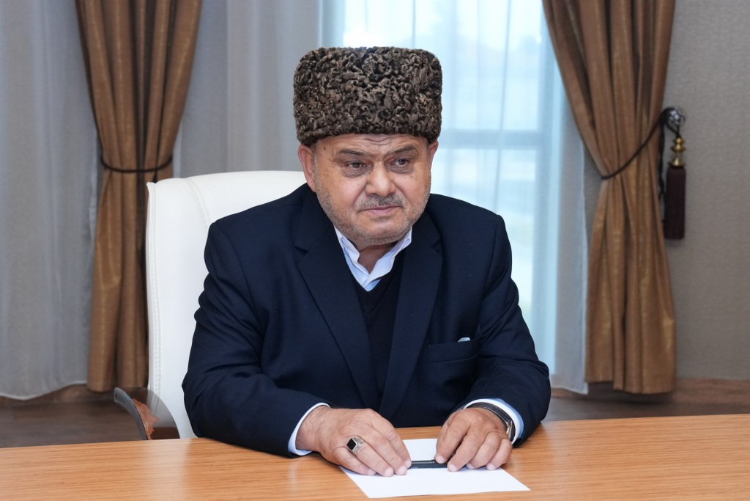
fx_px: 1625
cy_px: 250
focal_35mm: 78
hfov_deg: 26.0
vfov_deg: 17.5
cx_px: 375
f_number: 5.6
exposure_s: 1/200
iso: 2000
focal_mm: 52
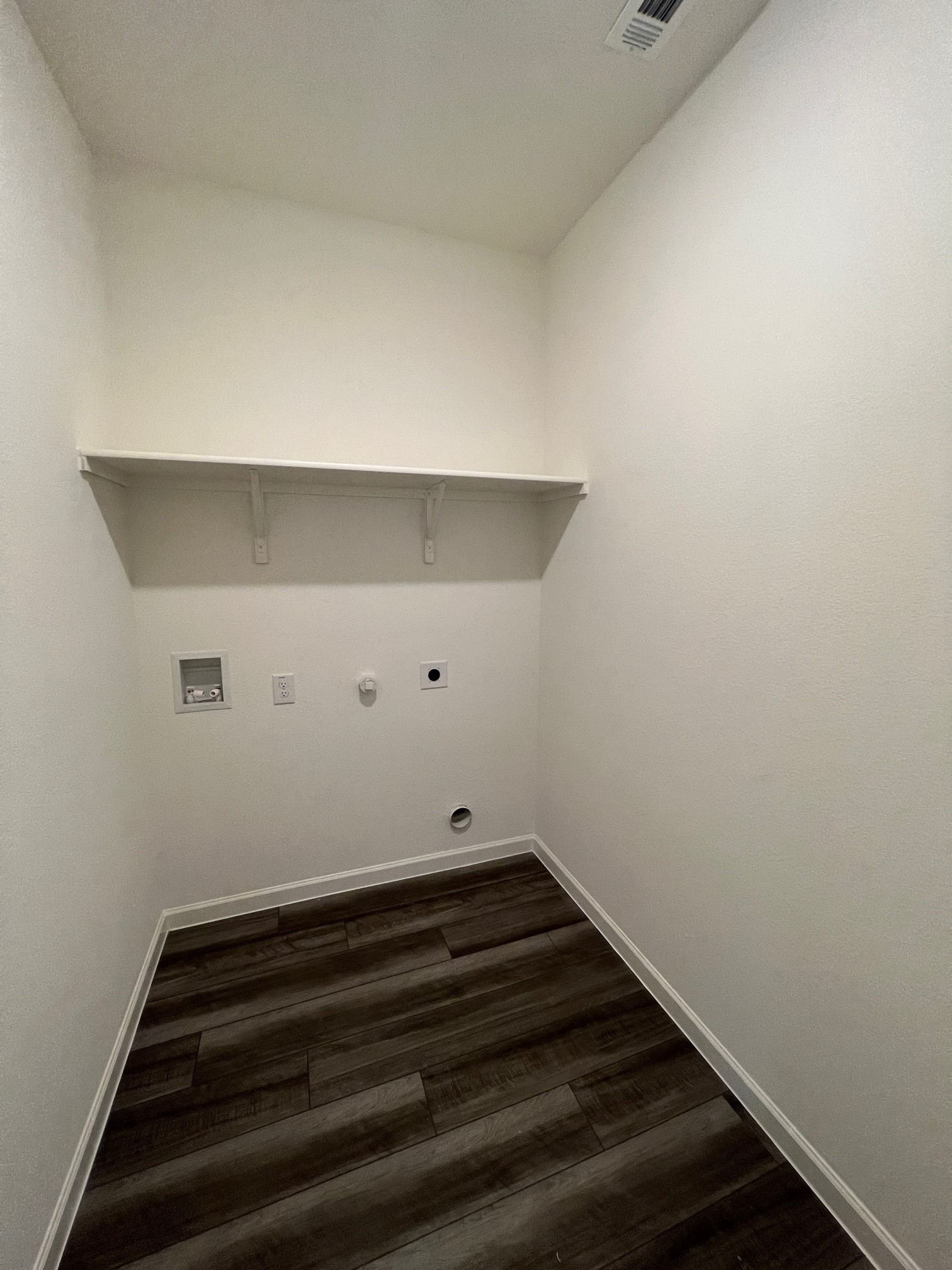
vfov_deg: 106.2
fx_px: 477
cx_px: 476
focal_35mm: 13
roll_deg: -0.1
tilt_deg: -8.8
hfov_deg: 89.9
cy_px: 635
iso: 250
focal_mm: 1.57
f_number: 1.8
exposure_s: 1/120
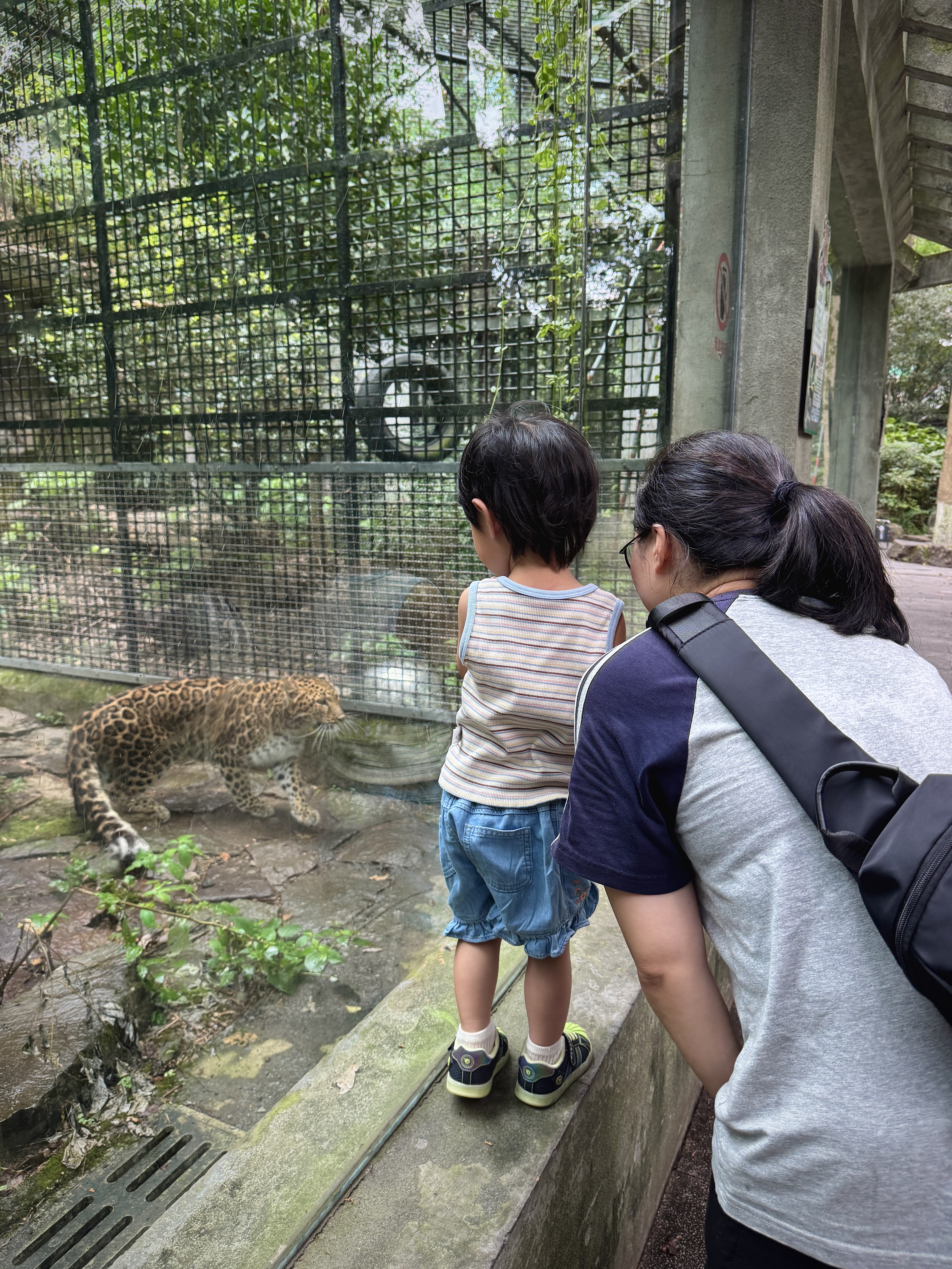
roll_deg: -0.8
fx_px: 880
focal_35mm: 24
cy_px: 634
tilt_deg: -9.4
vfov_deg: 71.6
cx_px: 476
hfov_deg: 56.8
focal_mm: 6.76
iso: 125
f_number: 1.78
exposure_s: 1/121
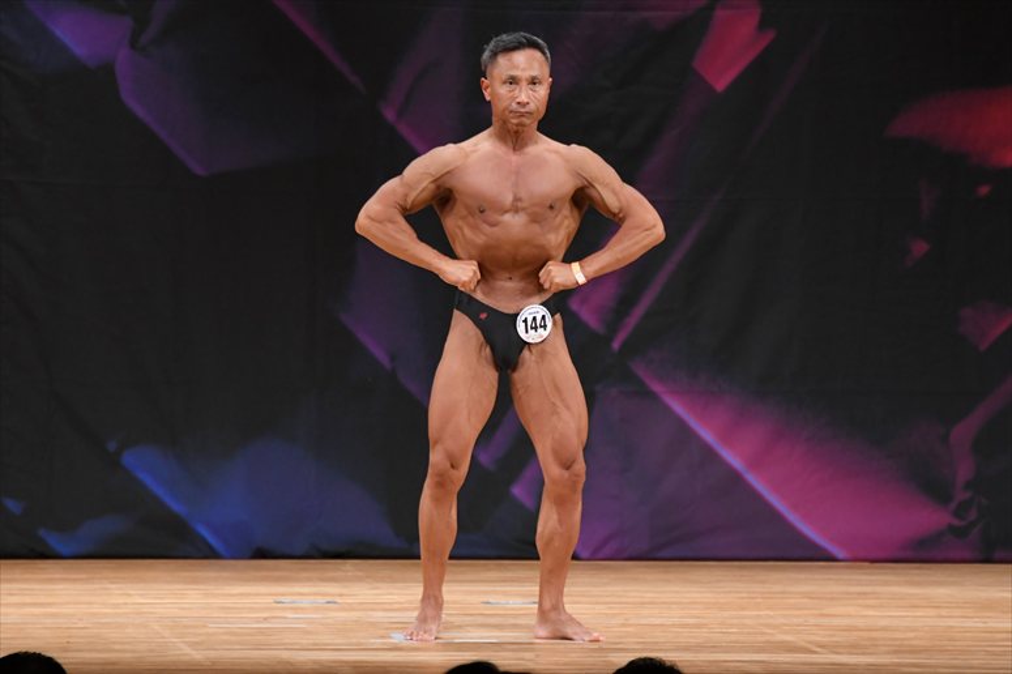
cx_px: 506
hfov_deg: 6.9
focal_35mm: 300
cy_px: 337
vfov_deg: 4.6
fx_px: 8429
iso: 3200
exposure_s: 1/400
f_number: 5.6
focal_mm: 200
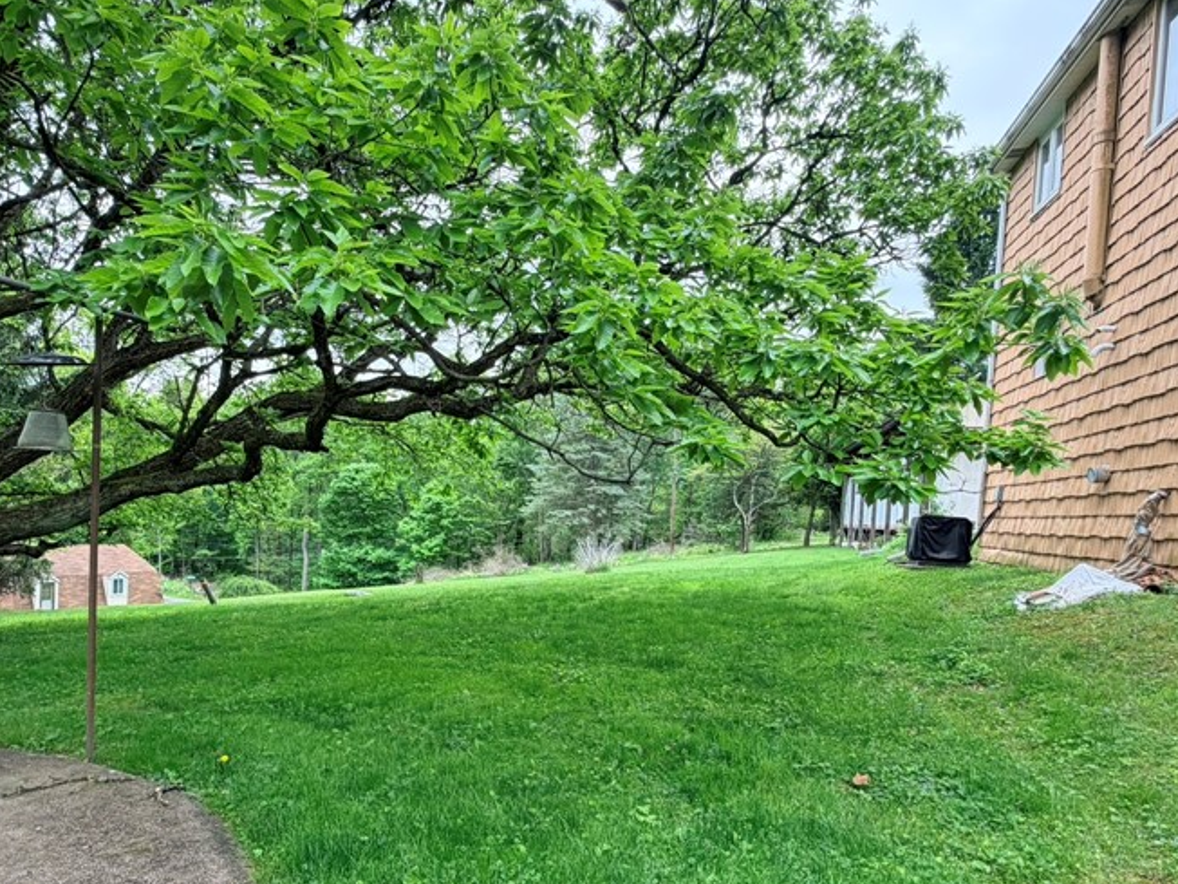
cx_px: 502
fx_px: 749
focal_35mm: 22
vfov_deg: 60.5
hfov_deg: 75.9
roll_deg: -2.9
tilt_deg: -1.5
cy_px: 533
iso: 50
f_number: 2.2
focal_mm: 2.22
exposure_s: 1/225
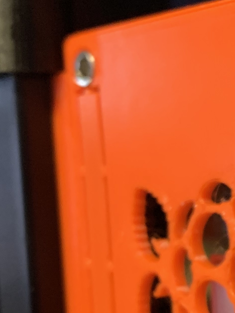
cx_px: 301
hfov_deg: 16.6
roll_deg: +2.2
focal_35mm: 84
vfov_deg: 23.1
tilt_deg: -3.7
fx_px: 760
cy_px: 232
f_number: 1.8
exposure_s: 1/33
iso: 320
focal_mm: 4.25
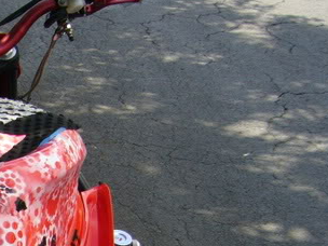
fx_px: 872
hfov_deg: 20.3
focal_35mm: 92
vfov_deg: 15.6
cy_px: 269
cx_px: -38
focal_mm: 5.8
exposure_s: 1/100
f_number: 5.6
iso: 100
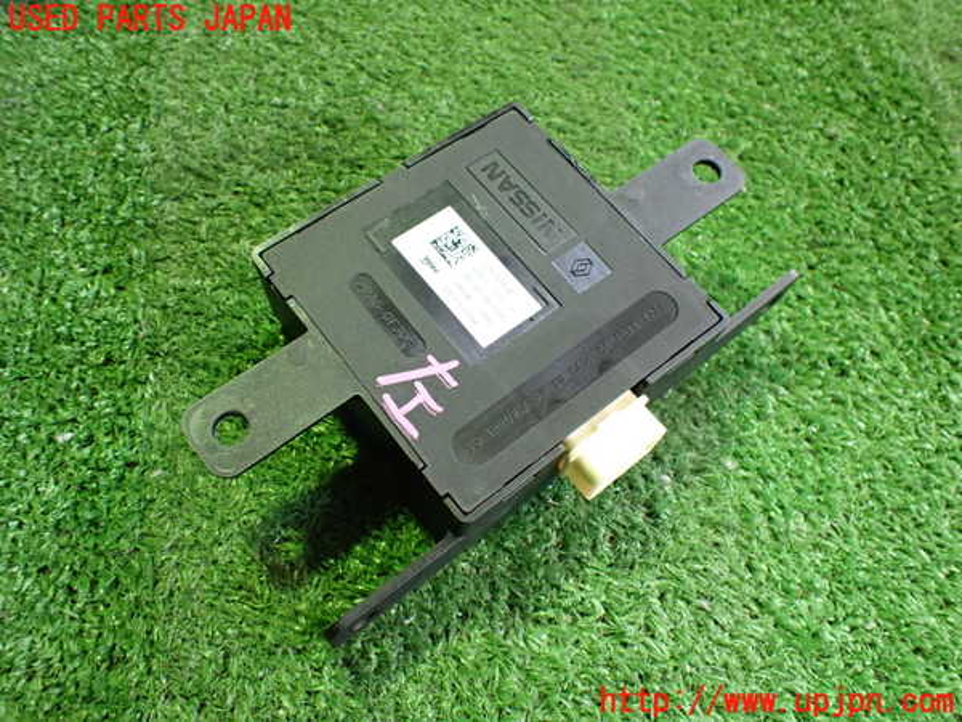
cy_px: 361
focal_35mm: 30
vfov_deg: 46.8
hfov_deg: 60.0
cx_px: 481
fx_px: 834
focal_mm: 5.4
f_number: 2.3
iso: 800
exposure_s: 1/50
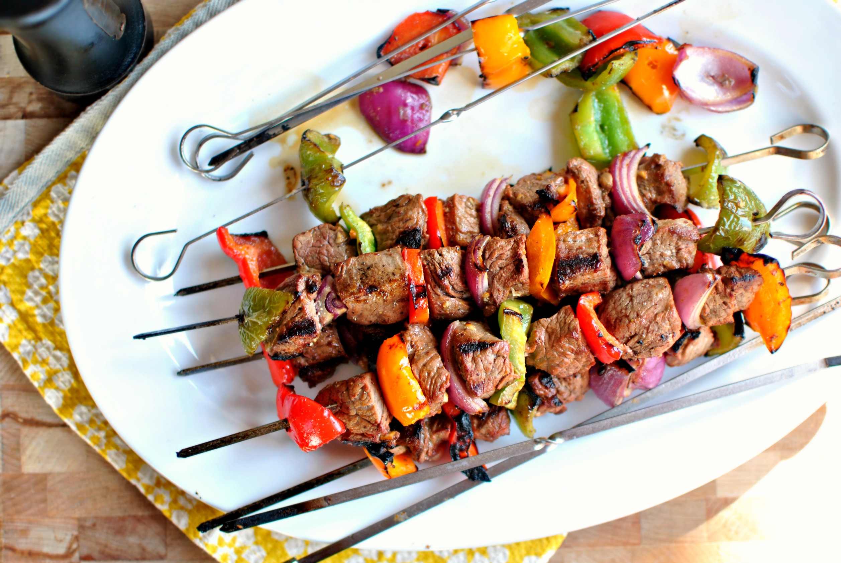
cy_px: 282
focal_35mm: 52
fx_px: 1228
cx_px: 420
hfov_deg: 37.8
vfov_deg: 25.8
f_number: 2
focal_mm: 35
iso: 110
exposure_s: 1/80
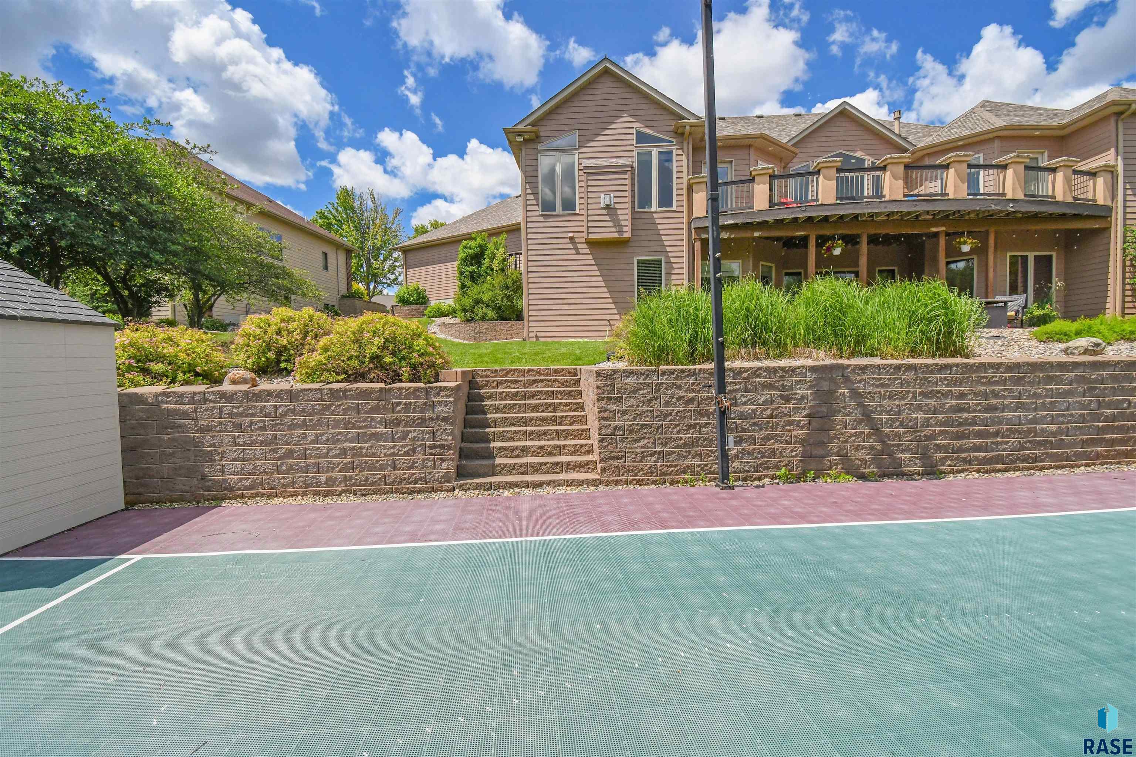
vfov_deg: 77.3
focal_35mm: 15
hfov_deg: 100.4
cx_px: 568
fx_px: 473
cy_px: 378
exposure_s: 1/5000
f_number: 7.1
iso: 1000
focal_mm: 10
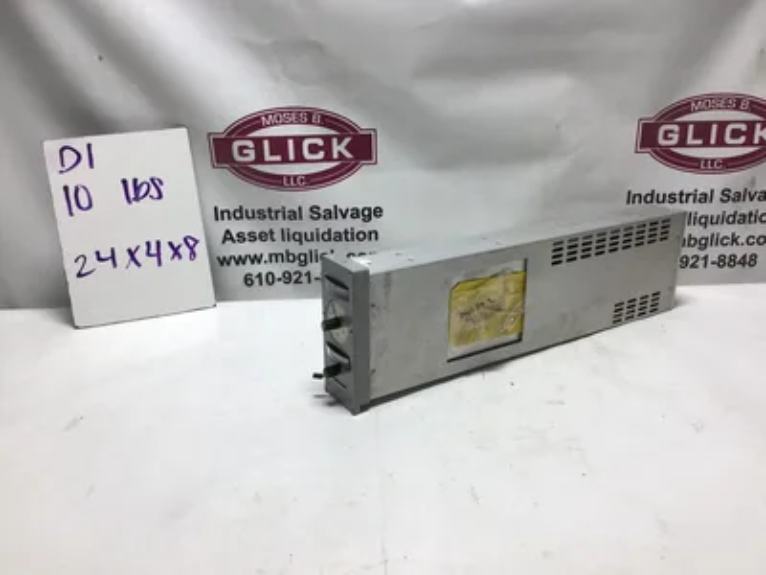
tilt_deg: -19.9
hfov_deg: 58.4
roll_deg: +1.7
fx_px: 686
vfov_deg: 45.4
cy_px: 288
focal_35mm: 31
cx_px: 383
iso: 25
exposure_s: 1/143
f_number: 2.4
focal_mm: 3.3
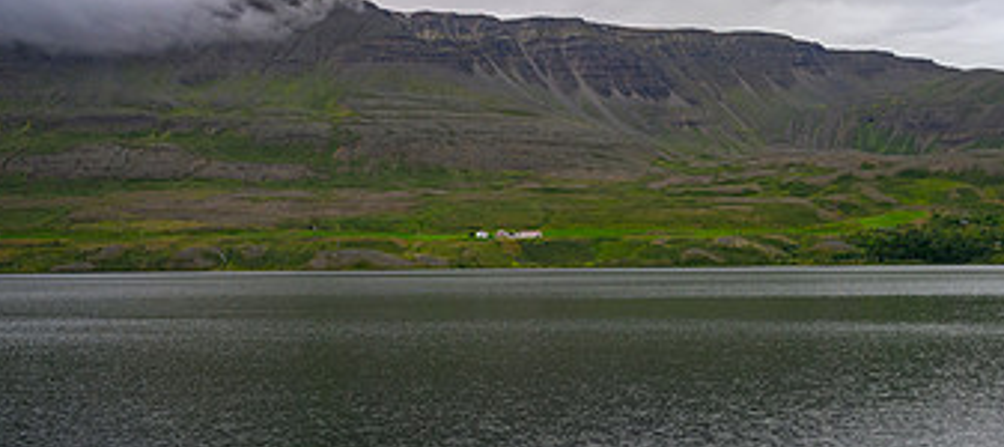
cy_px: 239
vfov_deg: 21.7
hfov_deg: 45.5
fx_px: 1168
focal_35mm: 46
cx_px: 701
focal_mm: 24
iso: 720
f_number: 2.8
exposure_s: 1/400
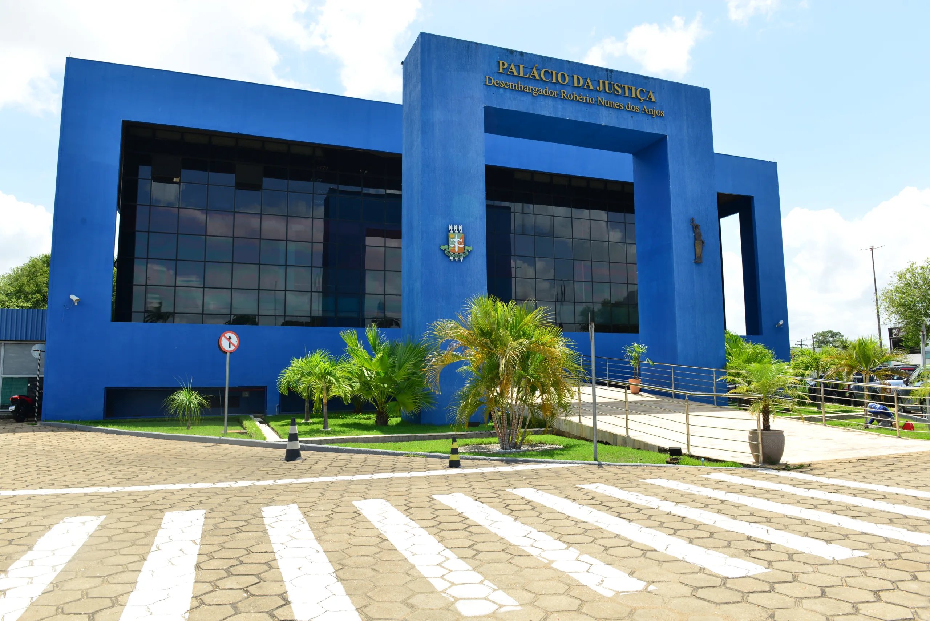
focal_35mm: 24
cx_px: 465
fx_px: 620
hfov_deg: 73.7
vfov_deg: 53.2
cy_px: 310
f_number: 9
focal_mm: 24
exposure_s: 1/125
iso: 100
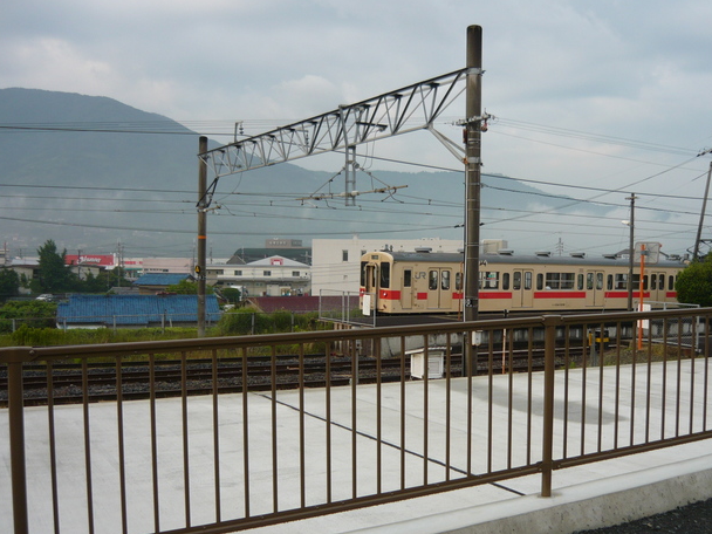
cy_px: 293
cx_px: 397
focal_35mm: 38
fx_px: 782
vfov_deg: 37.7
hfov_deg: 48.9
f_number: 2.8
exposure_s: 1/250
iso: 100
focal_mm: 5.5
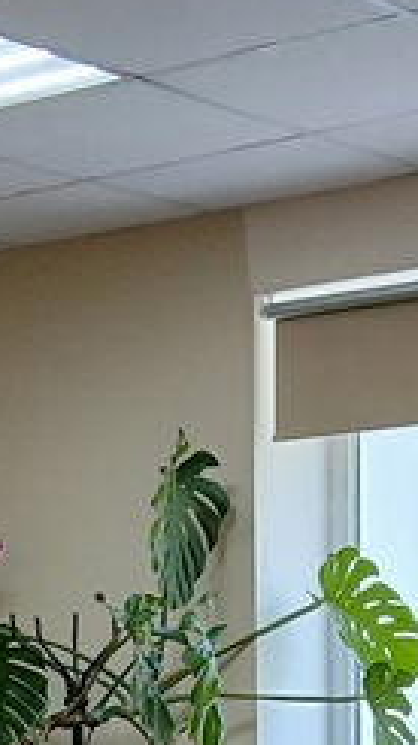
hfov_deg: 10.2
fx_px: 2330
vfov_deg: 16.9
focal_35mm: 118
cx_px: 82
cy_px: 1027
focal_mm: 3.98
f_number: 1.8
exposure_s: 1/50
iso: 100
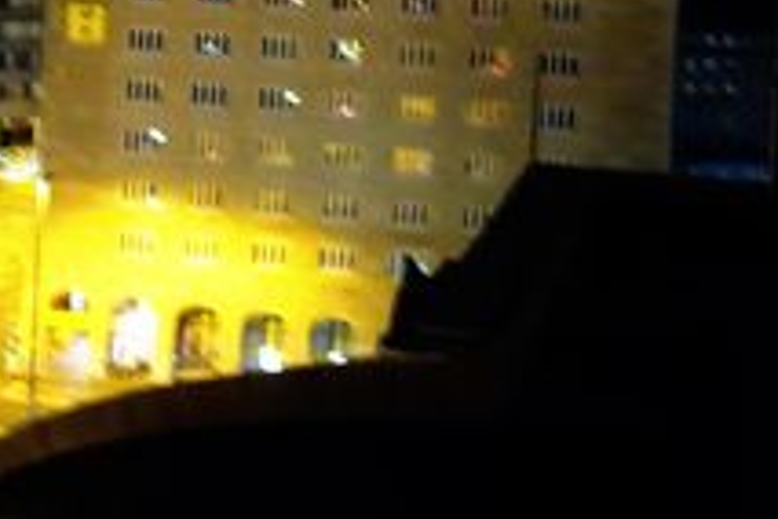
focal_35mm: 75
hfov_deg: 27.0
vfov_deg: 17.6
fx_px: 1621
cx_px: 424
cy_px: -38
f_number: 2.2
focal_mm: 10.4
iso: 3200
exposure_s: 1/10
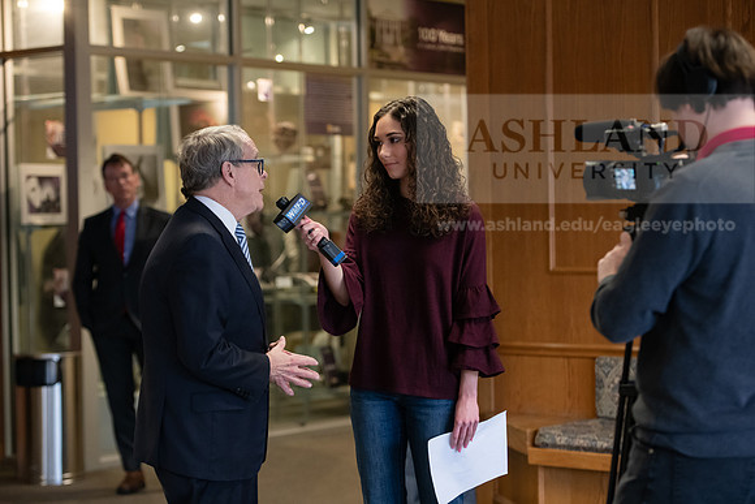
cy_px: 252
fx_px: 1804
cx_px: 378
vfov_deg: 15.9
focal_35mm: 86
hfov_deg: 23.6
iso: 2000
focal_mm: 86
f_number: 3.2
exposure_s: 1/200
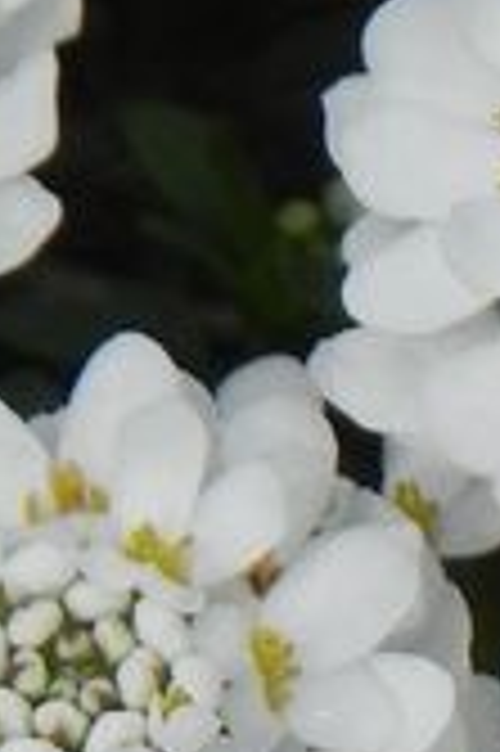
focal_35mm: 1883
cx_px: 216
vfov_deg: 1.1
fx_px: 39308
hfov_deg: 0.7
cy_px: 1324
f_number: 5
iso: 160
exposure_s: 1/1250
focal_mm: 67.2
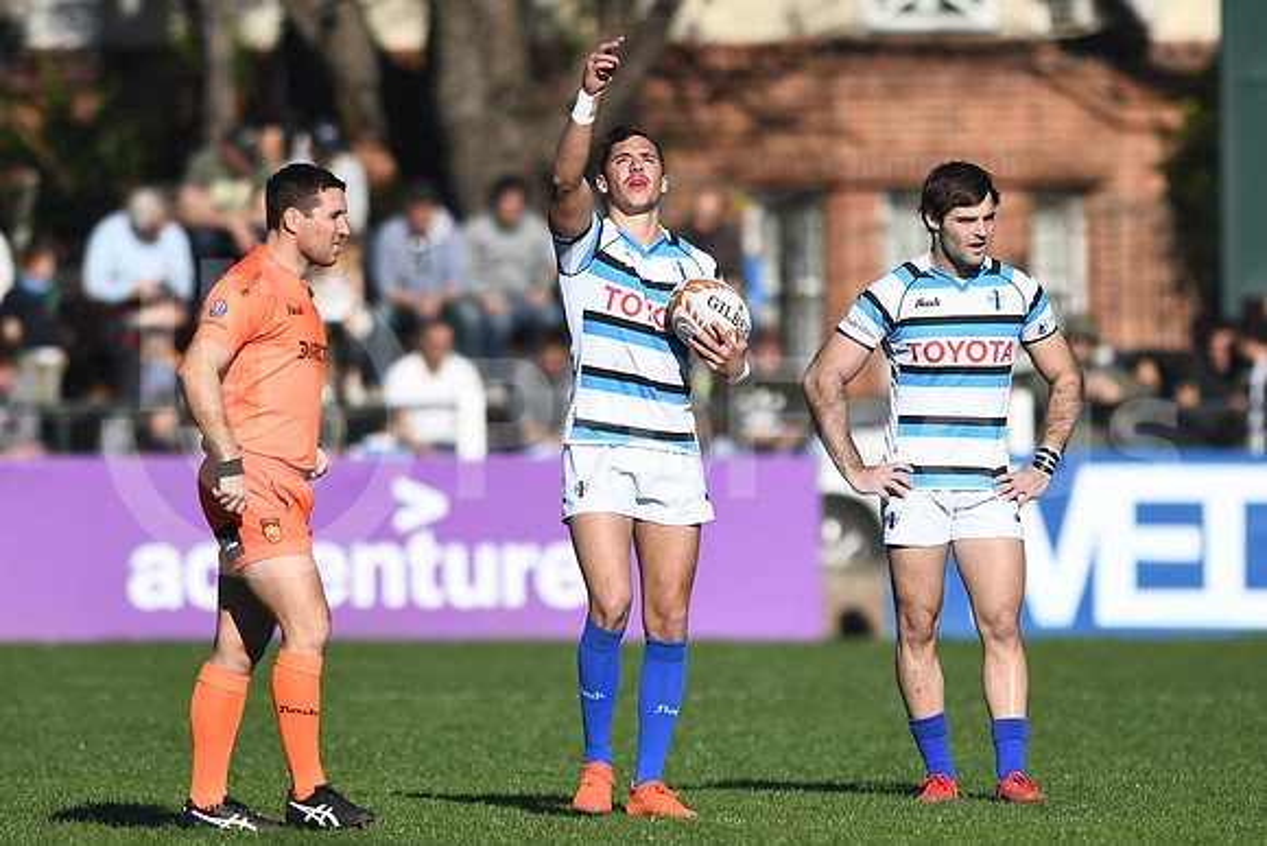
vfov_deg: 3.1
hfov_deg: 4.6
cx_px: 634
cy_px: 423
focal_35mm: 450
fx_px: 15840
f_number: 2.8
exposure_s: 1/6400
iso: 200
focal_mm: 300
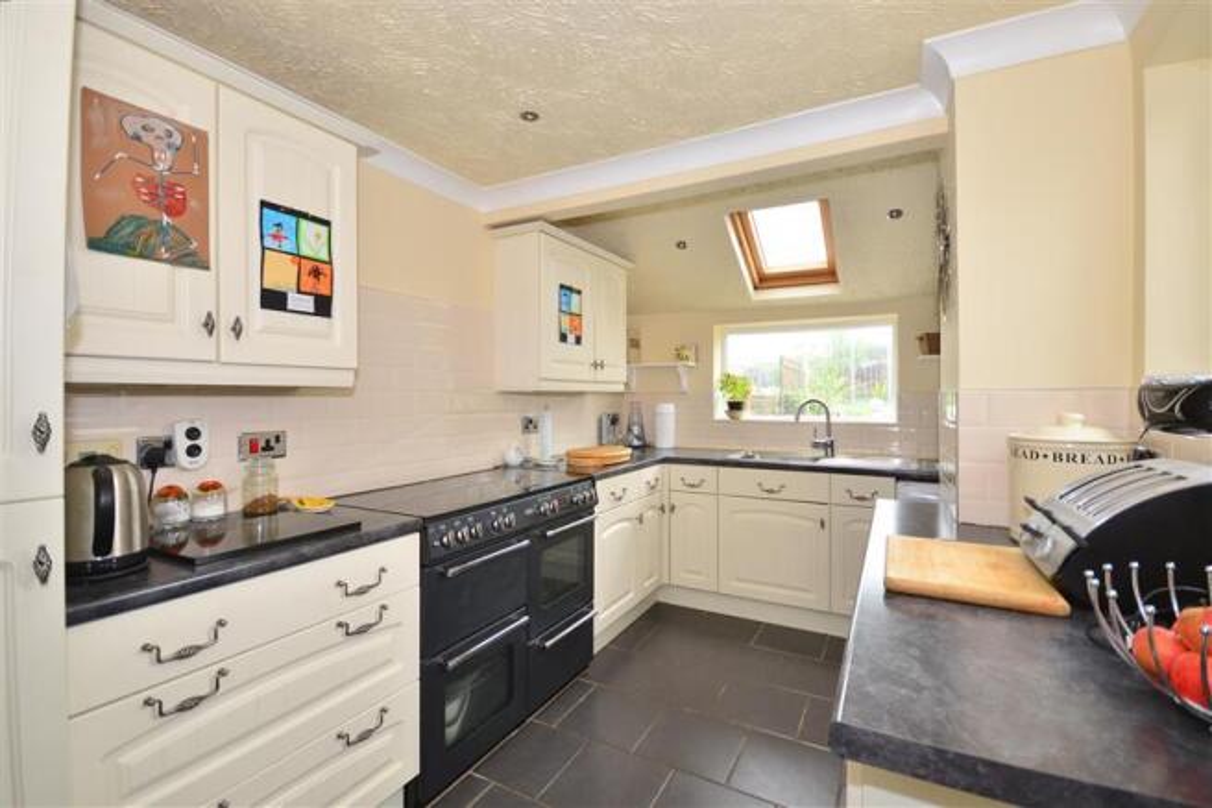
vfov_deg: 77.3
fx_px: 505
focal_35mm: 15
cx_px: 606
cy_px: 404
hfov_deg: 100.4
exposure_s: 1/8
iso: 200
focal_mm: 10
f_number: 5
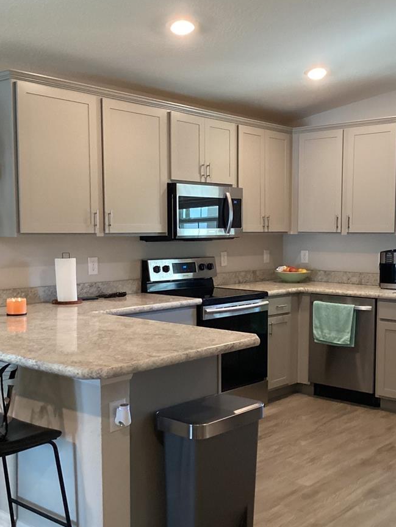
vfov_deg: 43.8
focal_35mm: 43
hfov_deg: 33.5
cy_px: 281
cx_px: 245
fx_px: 656
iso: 320
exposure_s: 1/60
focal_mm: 3.3
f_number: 2.4
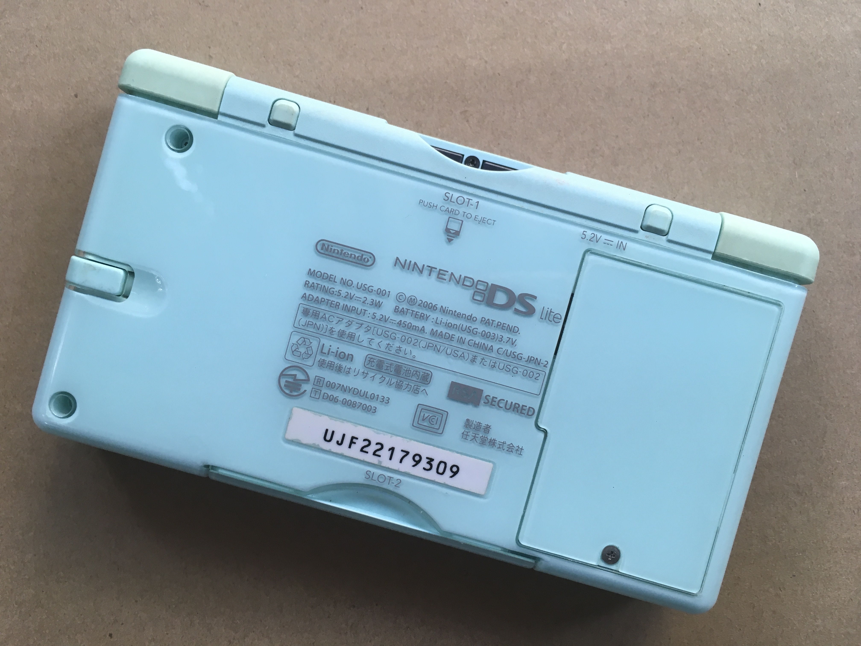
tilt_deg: -80.5
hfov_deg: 61.7
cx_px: 430
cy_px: 323
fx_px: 721
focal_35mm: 29
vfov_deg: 48.2
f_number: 2.2
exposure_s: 1/33
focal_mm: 4.15
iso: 32
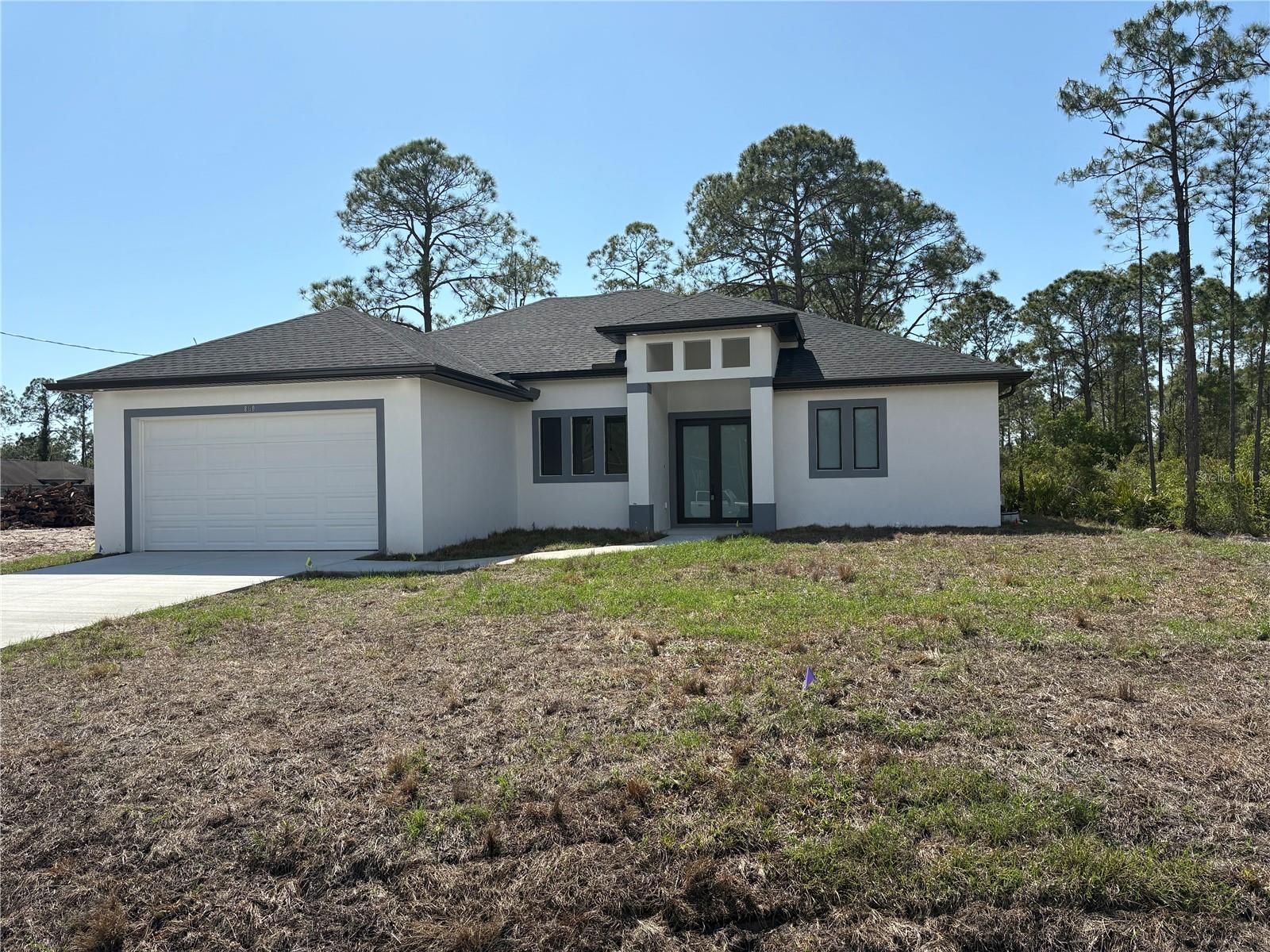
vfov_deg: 53.1
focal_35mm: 26
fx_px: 954
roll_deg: +1.2
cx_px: 635
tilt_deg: +0.8
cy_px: 476
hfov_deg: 67.3
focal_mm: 5.96
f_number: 1.6
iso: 50
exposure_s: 1/3831
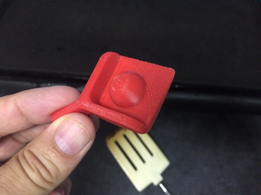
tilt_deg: -53.9
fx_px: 219
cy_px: 98
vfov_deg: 48.2
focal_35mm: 29
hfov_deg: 61.7
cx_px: 130
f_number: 2.2
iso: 320
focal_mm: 4.15
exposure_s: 1/15
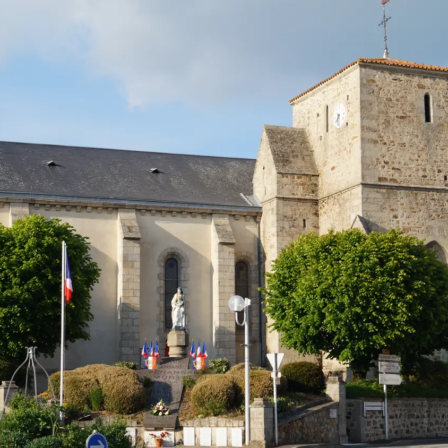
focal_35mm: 68
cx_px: 220
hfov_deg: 25.5
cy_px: 225
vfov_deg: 25.5
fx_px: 990
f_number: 10
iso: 100
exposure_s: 1/125
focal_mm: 35
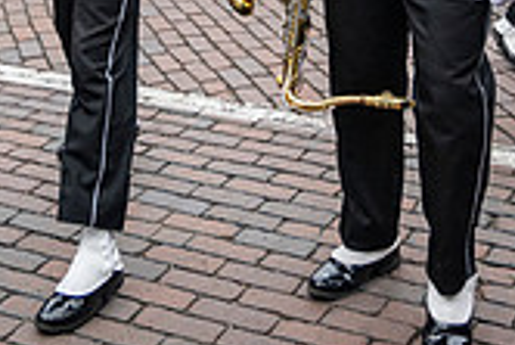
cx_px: 248
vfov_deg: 14.7
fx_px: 1203
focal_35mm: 84
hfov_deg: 24.2
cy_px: -228
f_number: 4
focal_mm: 24
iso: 800
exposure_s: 1/1600
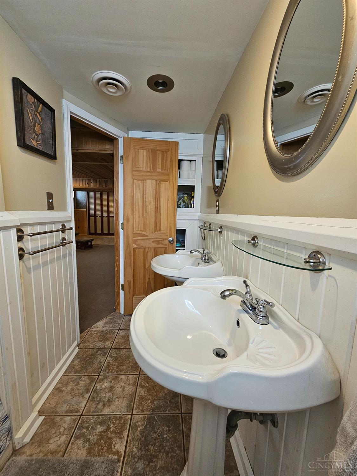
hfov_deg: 89.9
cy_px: 238
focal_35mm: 13
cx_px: 178
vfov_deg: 106.2
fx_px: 179
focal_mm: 2.2
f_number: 2.2
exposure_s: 1/60
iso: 250
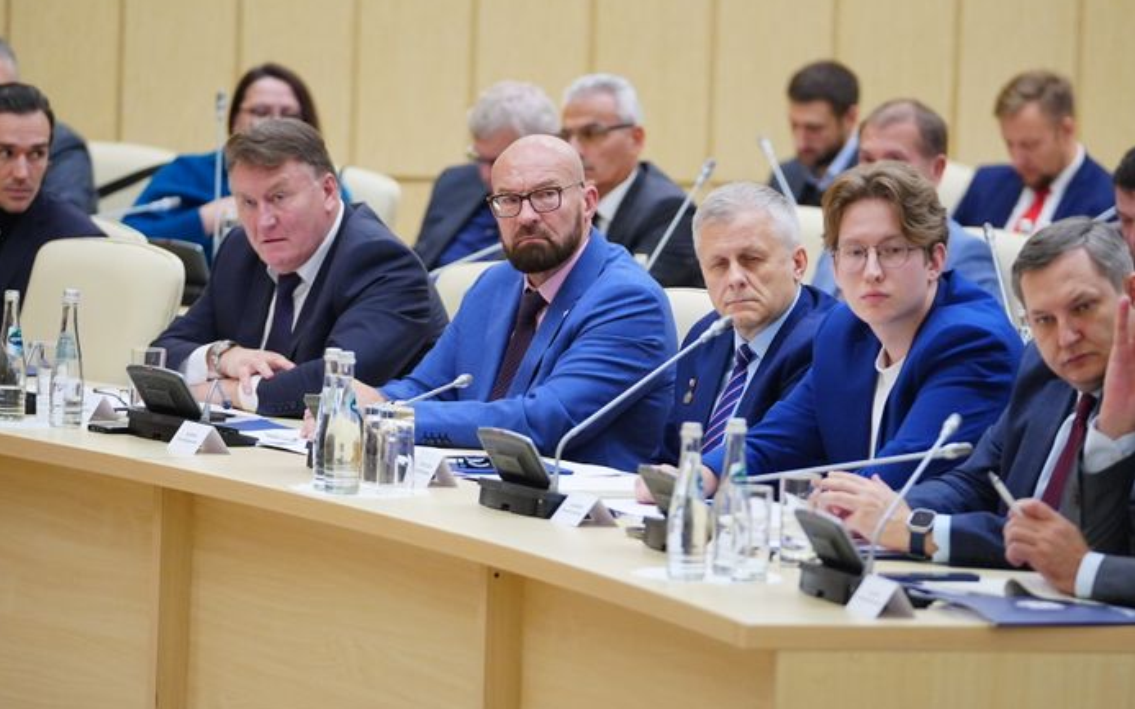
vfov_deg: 5.0
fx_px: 8135
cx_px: 568
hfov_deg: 8.0
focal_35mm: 263
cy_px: 364
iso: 2000
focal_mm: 171
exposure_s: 1/500
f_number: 2.8
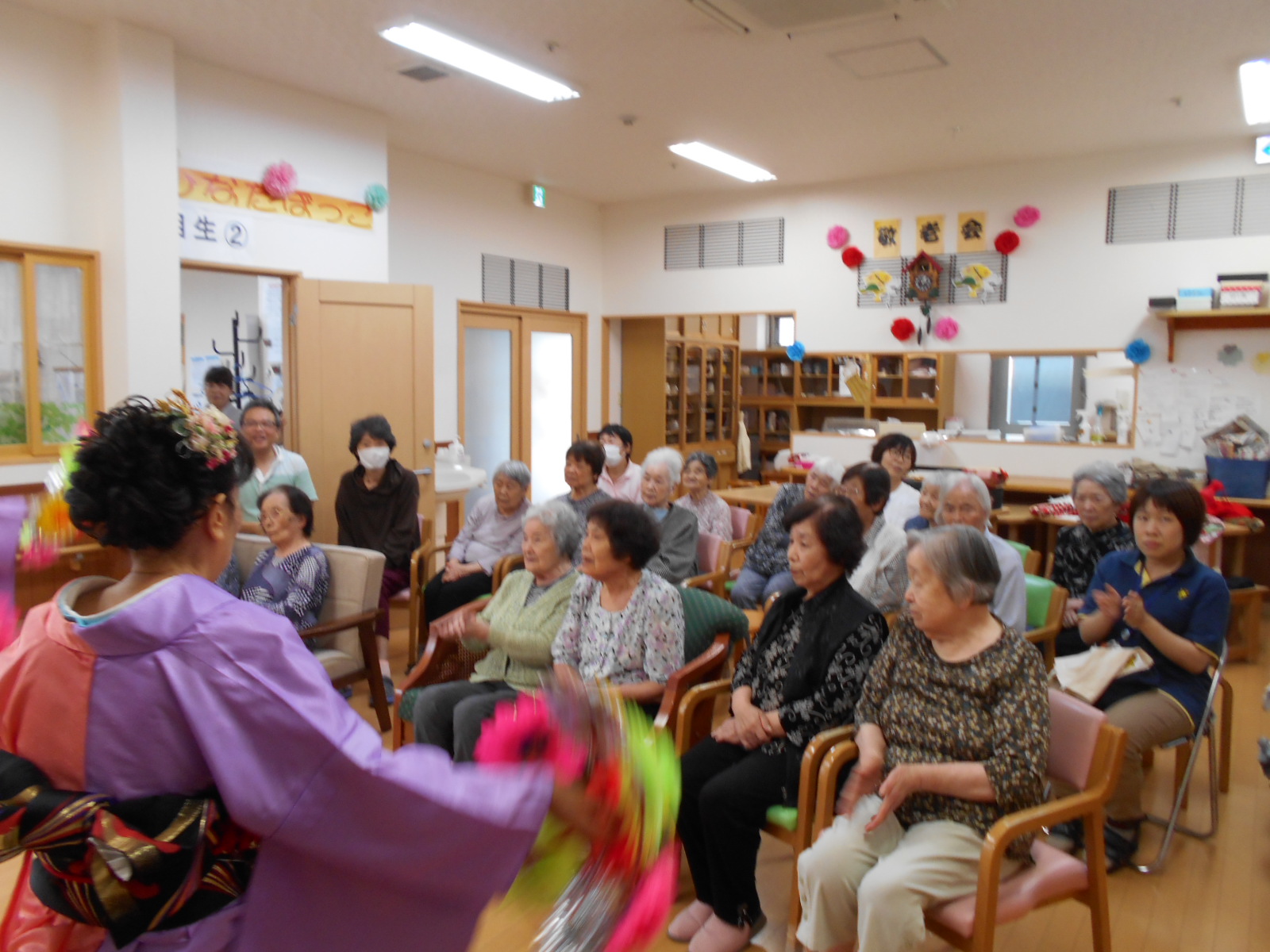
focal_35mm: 26
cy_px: 476
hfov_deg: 67.3
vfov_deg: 53.1
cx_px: 635
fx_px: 954
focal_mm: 4.6
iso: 160
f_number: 3.2
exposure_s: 1/30
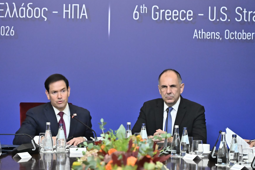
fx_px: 921
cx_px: 128
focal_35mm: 130
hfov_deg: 15.8
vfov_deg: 10.5
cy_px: 92
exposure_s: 1/250
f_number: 4.5
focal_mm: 110
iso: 6400
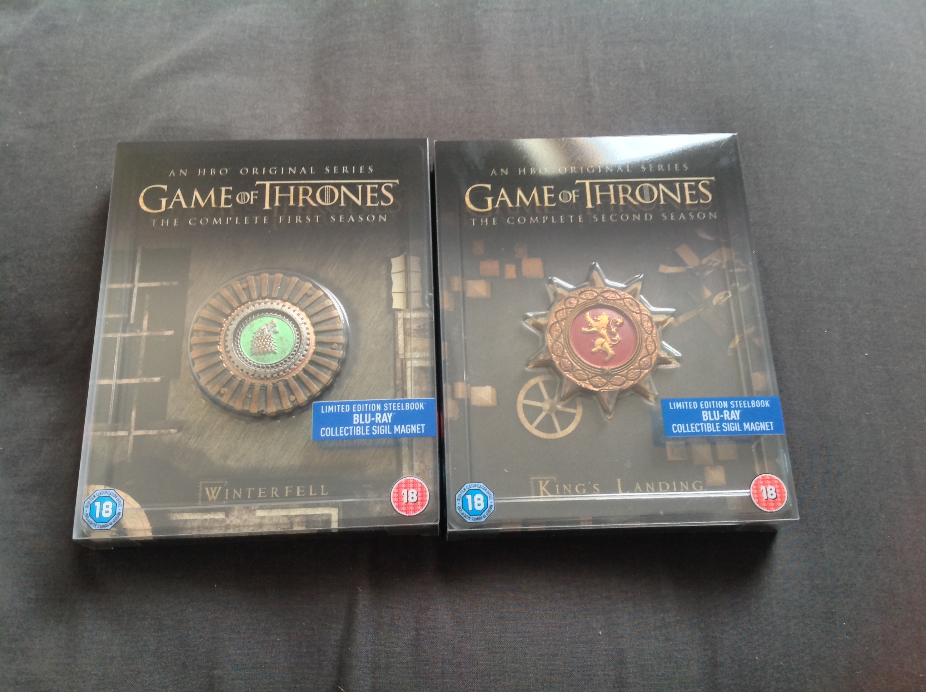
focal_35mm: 35
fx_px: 935
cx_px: 463
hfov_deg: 52.7
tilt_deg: -64.3
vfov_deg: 40.6
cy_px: 346
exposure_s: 1/15
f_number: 2.4
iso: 160
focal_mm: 4.28
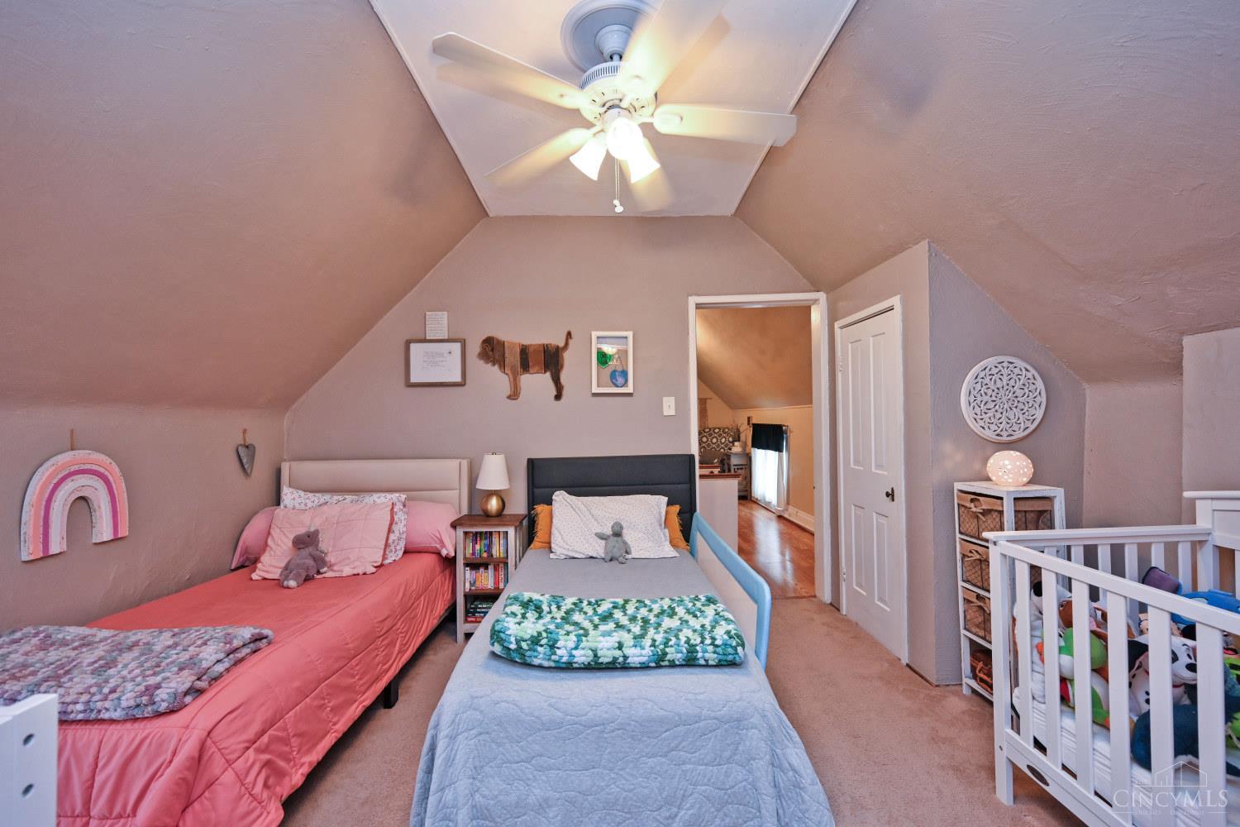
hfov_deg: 104.3
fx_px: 482
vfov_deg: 81.2
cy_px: 414
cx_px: 620
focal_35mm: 14
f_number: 4
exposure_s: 1/60
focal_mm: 14
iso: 640
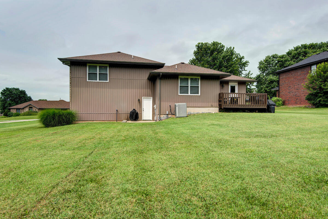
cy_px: 110
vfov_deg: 64.6
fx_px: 173
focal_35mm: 19
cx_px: 164
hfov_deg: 86.9
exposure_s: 1/350
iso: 100
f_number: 6.7
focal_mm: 19
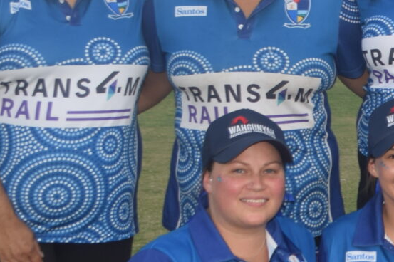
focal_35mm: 139
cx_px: 658
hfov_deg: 13.6
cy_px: 198
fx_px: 1520
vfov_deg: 9.8
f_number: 5
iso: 100
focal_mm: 20
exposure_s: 1/200
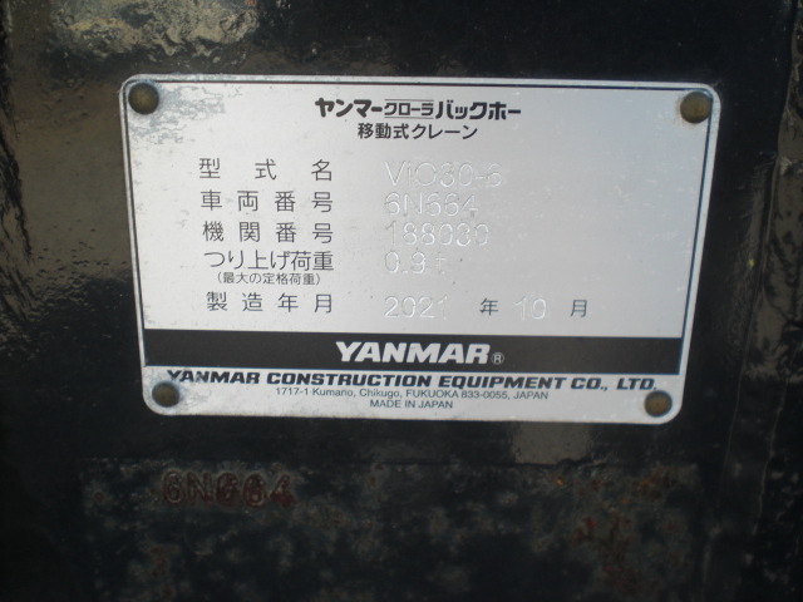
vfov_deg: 37.7
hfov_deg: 49.0
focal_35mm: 38
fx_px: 881
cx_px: 402
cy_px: 301
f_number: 3.1
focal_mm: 6.3
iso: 64
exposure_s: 1/125
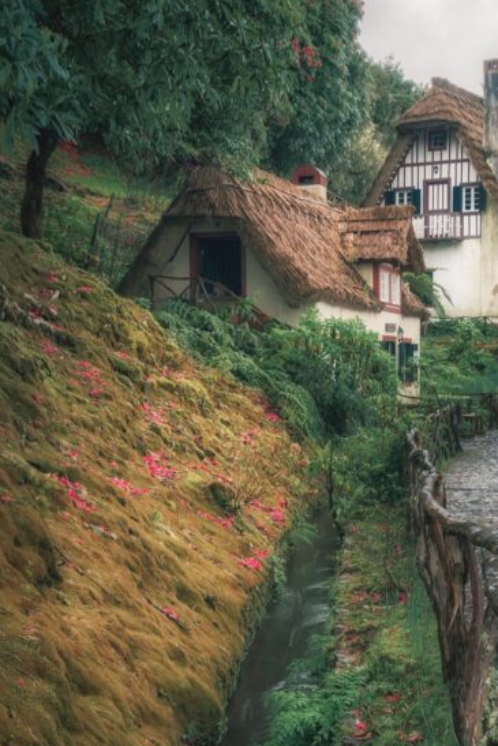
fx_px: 1203
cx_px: 380
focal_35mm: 58
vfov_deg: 34.1
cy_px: 501
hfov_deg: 23.1
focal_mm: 31
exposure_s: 1/15
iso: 100
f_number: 11
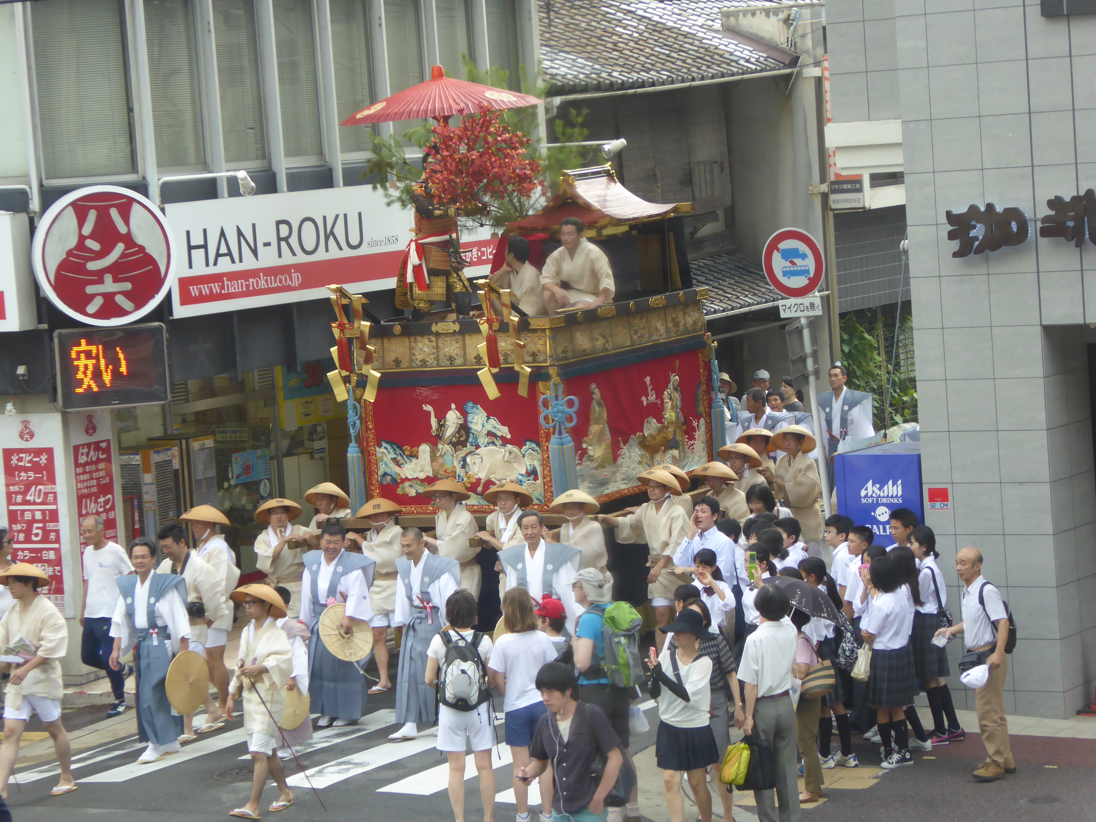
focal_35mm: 139
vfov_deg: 10.7
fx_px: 4401
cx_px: 547
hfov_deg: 14.2
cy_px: 412
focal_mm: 22.3
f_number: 5.2
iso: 200
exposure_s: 1/125
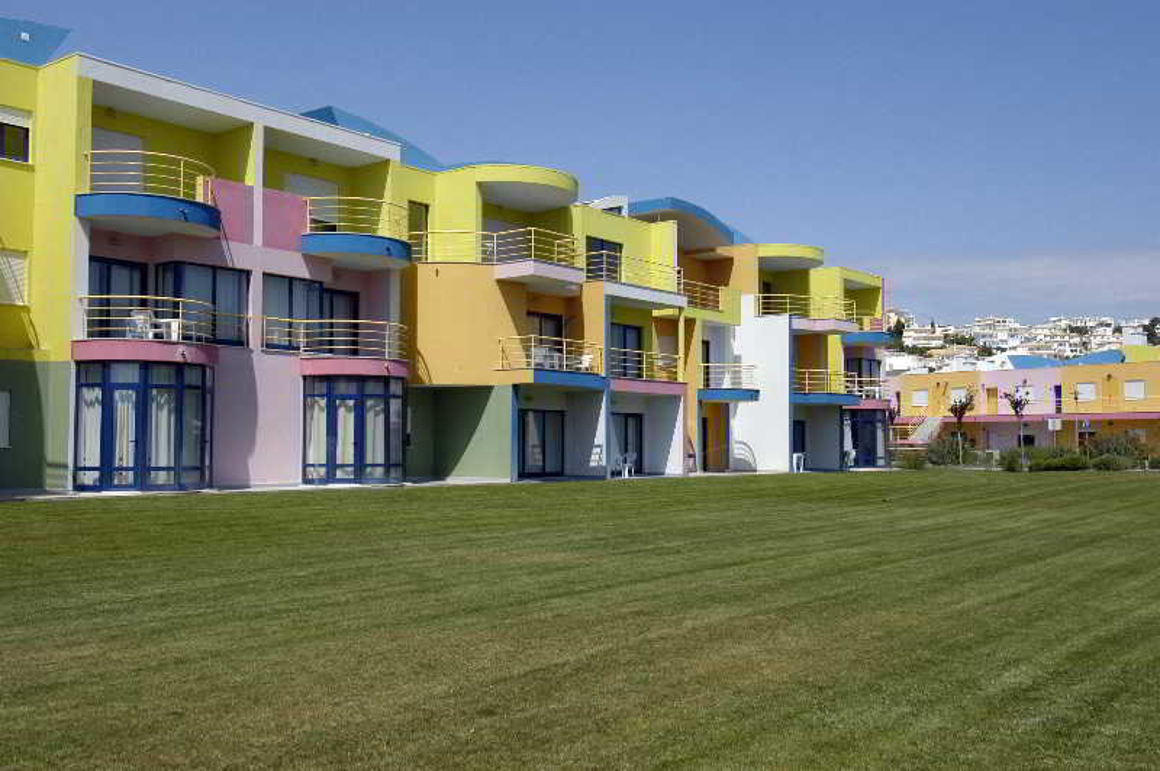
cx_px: 580
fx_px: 1159
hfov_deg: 53.2
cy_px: 386
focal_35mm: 36
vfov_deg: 36.8
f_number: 18
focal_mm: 24
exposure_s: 1/125
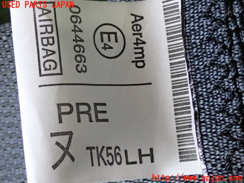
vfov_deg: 16.8
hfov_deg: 22.3
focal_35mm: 88
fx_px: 620
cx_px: 122
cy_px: 92
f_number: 4.5
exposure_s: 1/250
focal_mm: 15.66
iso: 2500
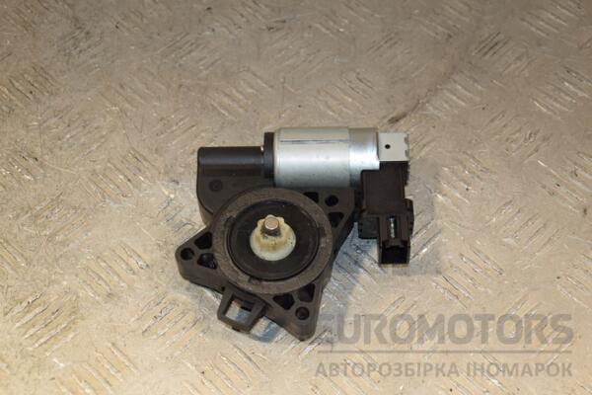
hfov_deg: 27.0
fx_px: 1233
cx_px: 296
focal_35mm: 75
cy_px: 198
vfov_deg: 18.2
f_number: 6.3
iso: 800
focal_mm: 50
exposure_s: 1/200
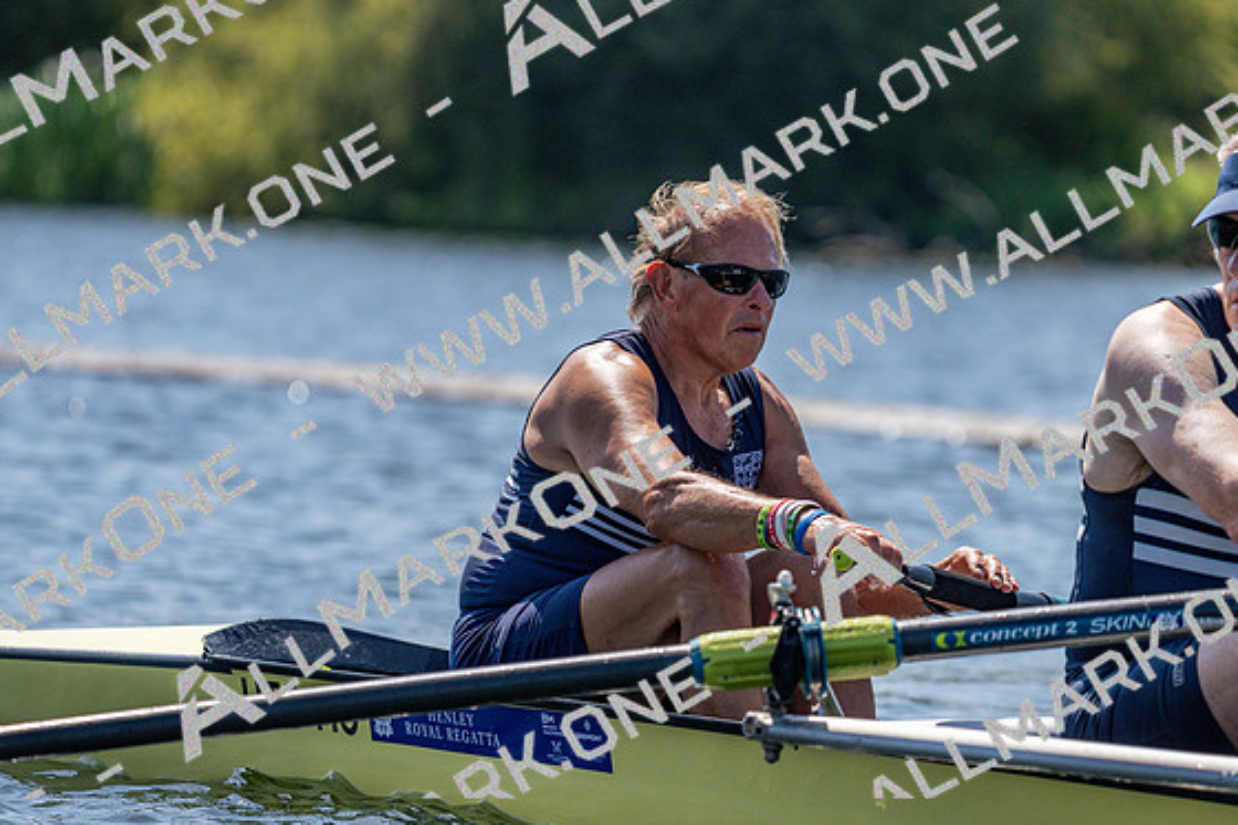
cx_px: 626
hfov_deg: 6.6
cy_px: 419
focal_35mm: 314
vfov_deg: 4.4
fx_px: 10794
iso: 250
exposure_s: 1/2000
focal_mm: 303
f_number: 6.3
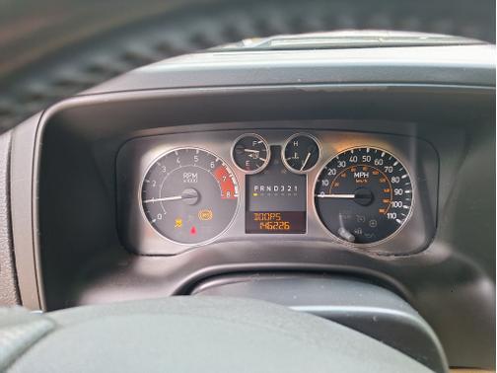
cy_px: 186
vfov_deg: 58.9
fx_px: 330
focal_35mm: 23
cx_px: 248
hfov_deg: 73.9
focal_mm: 5.54
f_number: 1.8
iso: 80
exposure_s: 1/40
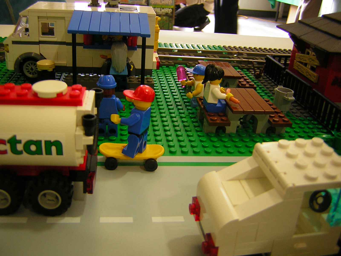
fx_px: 355
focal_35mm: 36
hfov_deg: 51.4
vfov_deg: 39.7
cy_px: 128
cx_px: 170
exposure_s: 1/11
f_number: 2.6
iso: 50
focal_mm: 4.7
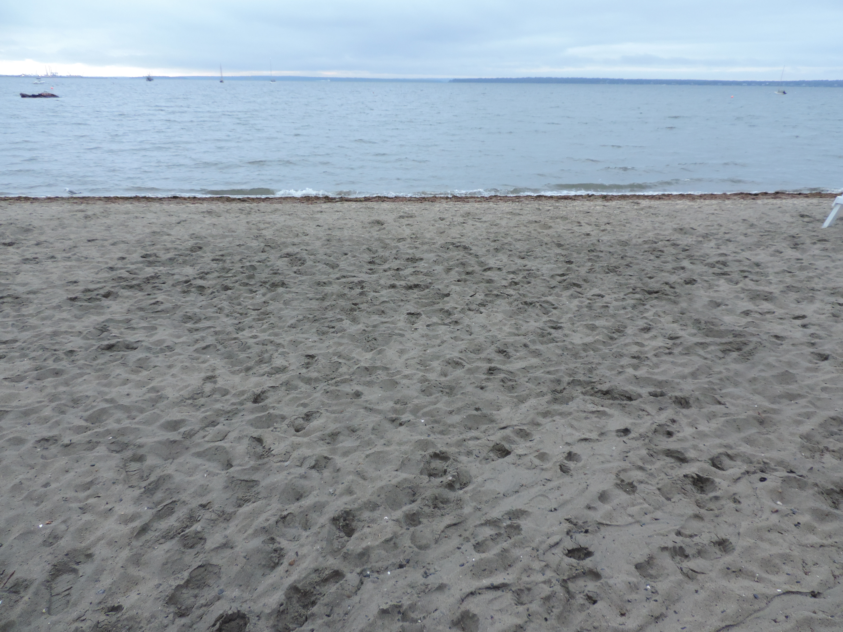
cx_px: 422
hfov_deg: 71.6
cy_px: 316
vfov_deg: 56.8
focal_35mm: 24
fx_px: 584
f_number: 3
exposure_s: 1/30
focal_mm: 4.3
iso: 360
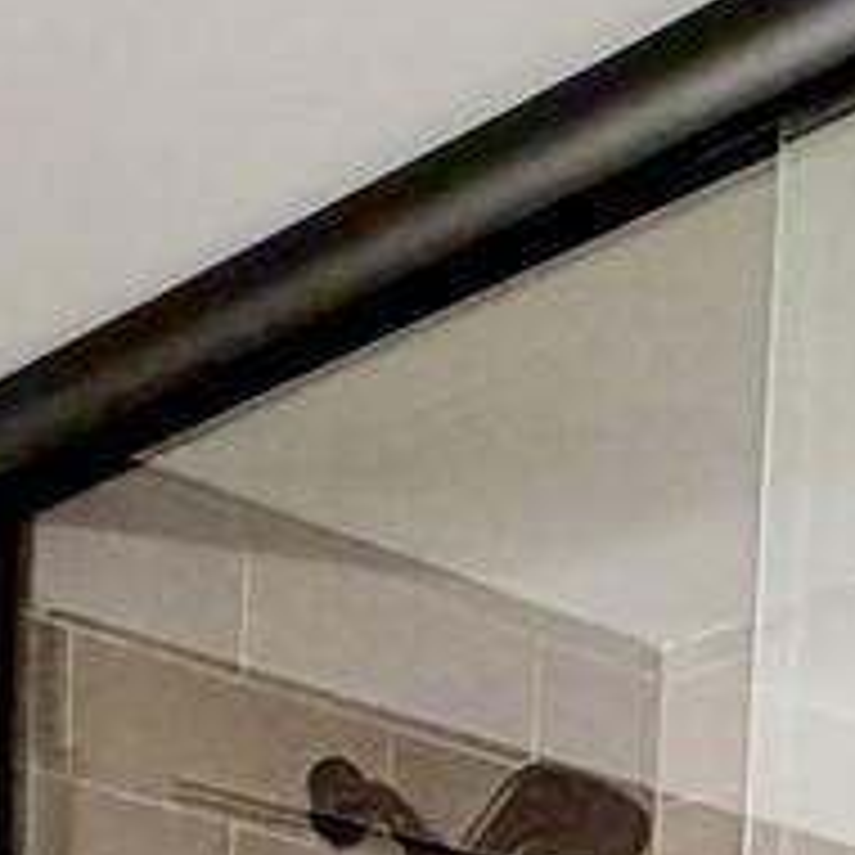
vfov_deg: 12.8
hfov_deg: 16.7
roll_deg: -1.3
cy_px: 2070
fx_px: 2906
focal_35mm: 104
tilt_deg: -8.6
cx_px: 234
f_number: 2.2
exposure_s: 1/60
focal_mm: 2.22
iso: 200
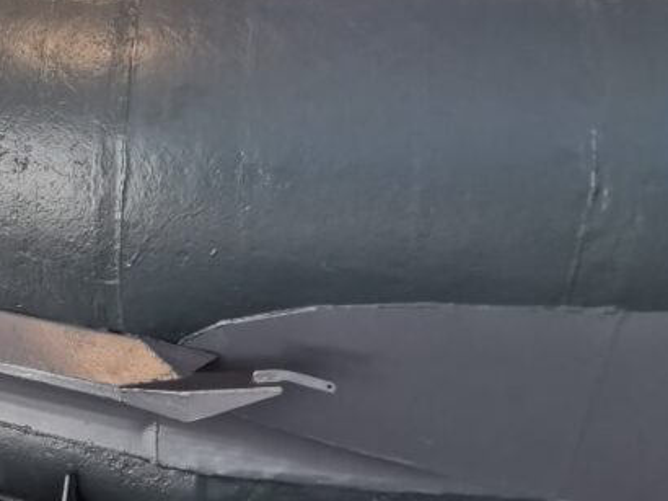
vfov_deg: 34.7
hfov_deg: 35.9
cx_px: -143
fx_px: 771
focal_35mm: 40
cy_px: 96
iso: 80
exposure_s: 1/100
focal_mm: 2.35
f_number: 2.2
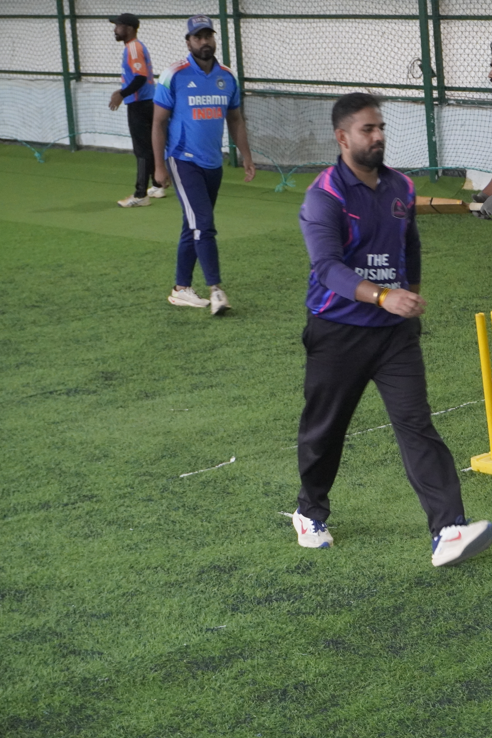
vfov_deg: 20.6
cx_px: 551
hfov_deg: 13.5
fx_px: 2029
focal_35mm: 99
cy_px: 369
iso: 3200
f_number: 5.6
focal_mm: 44
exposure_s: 1/200
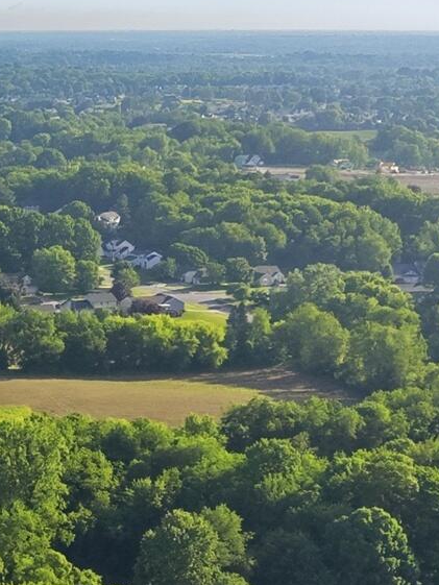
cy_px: 449
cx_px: -282
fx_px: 1809
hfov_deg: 12.9
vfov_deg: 18.2
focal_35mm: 107
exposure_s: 1/8000
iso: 400
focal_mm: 8.7
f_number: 1.8
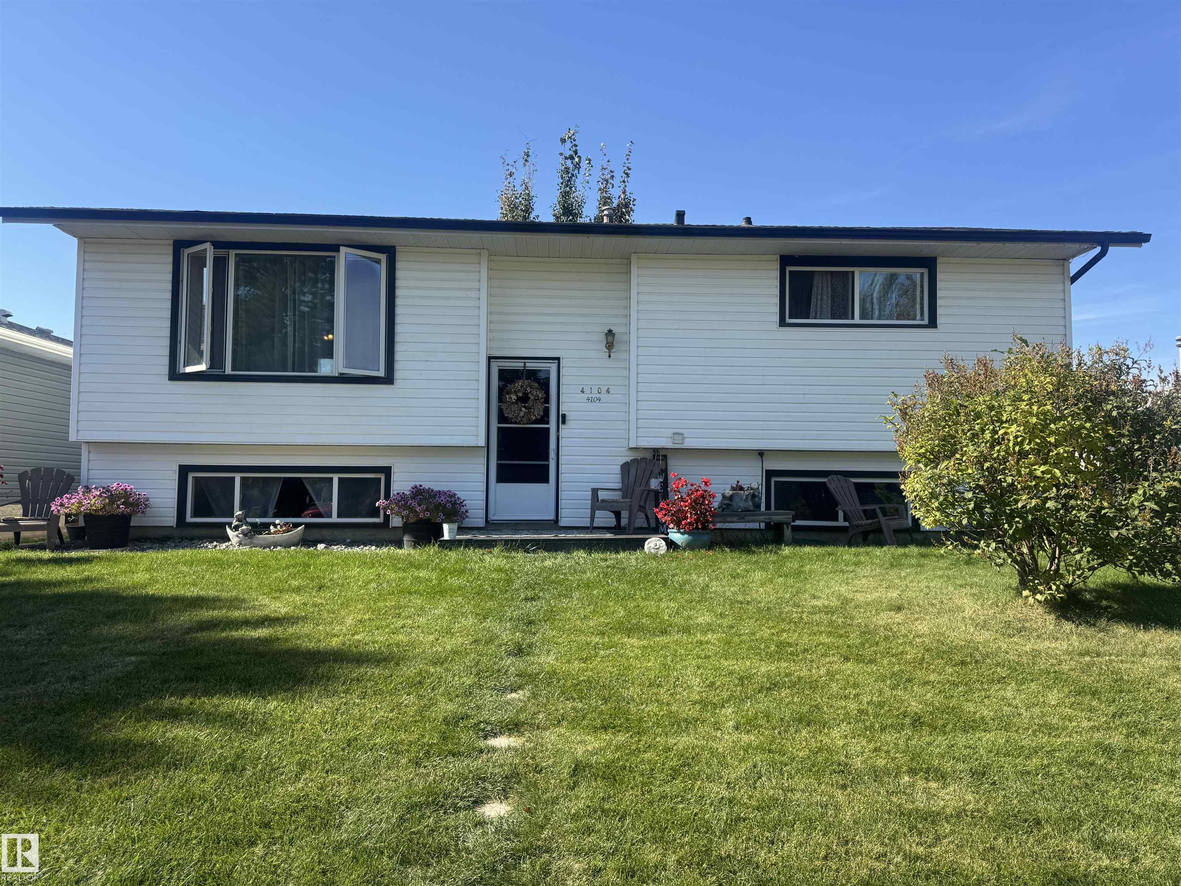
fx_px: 819
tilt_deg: +3.3
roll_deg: -0.6
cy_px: 443
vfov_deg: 56.8
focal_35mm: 24
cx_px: 590
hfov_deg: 71.6
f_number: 1.78
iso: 80
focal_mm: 6.76
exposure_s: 1/2604
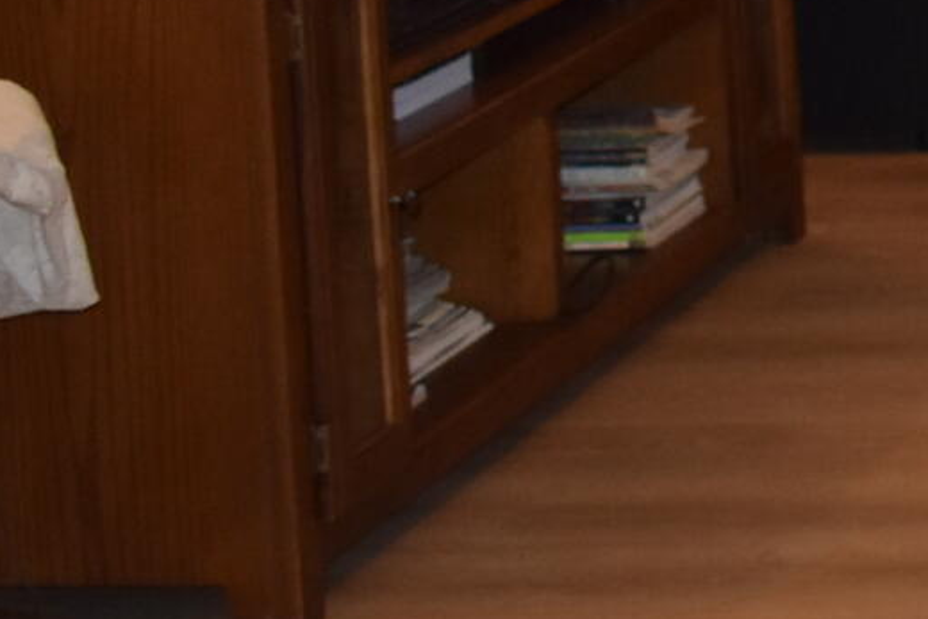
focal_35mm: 173
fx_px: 4461
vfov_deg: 7.6
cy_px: -697
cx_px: 2295
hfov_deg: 10.2
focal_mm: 20
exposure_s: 1/200
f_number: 4
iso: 800
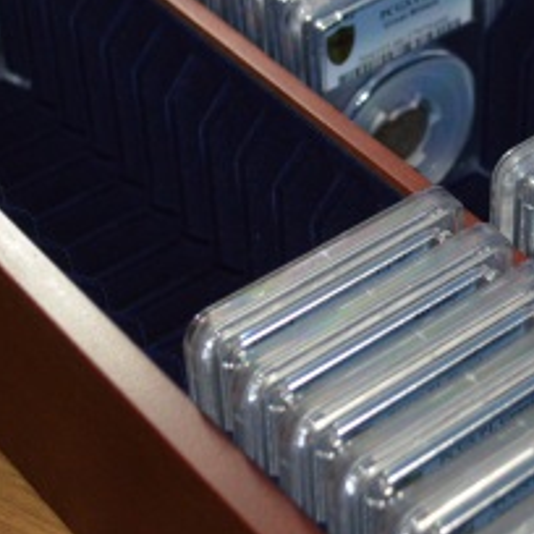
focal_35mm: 105
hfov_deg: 16.3
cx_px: 505
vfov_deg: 16.5
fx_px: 1833
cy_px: 140
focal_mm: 28
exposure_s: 1/60
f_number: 4.5
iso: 2000
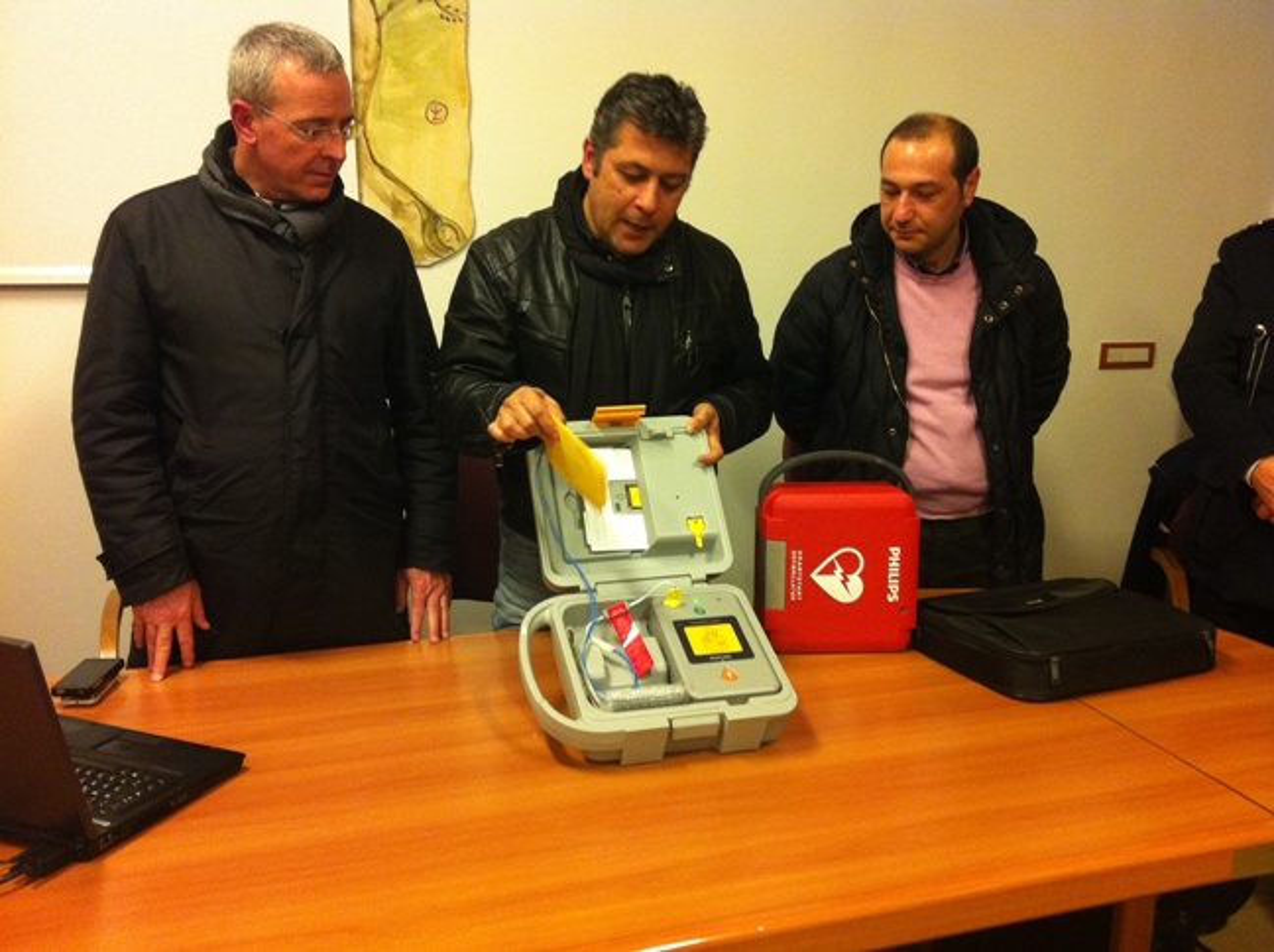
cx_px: 637
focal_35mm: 35
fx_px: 1286
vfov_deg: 40.6
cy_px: 476
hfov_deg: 52.7
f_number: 2.8
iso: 250
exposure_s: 1/17
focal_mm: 3.85
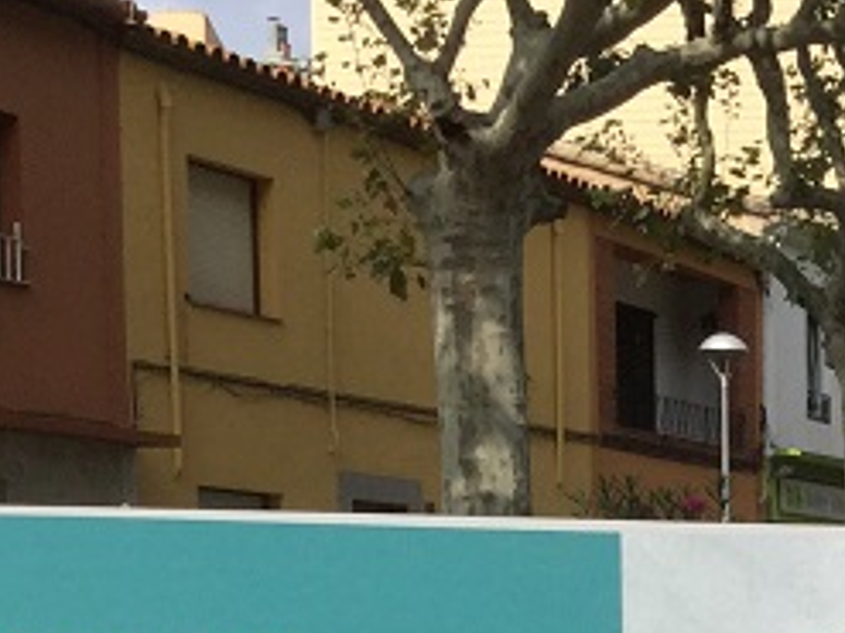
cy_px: 1062
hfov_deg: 16.5
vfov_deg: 12.2
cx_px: 1071
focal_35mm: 113
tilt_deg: -10.5
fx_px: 2757
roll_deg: -2.4
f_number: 2.4
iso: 25
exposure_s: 1/1404
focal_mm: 3.3
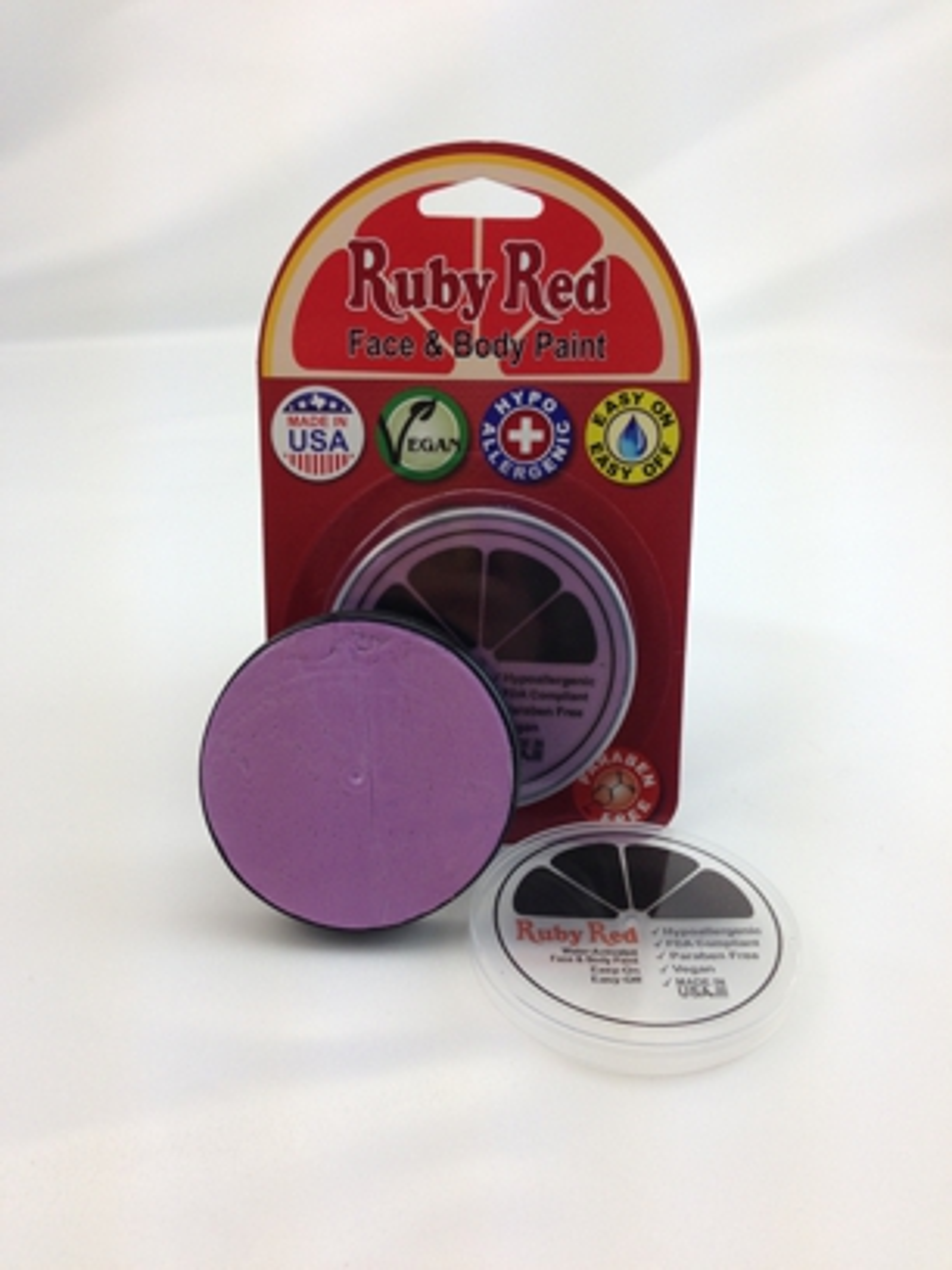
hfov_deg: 42.9
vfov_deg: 55.4
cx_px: 476
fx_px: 1210
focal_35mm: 33
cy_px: 635
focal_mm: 4.12
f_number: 2.4
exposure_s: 1/179
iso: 50
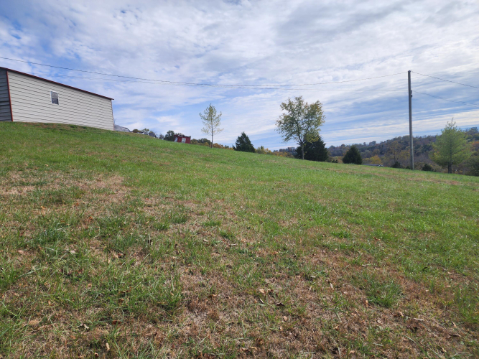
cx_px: 240
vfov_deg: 58.9
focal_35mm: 23
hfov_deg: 73.9
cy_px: 180
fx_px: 318
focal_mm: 6.4
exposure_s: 1/1641
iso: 12
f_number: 1.8
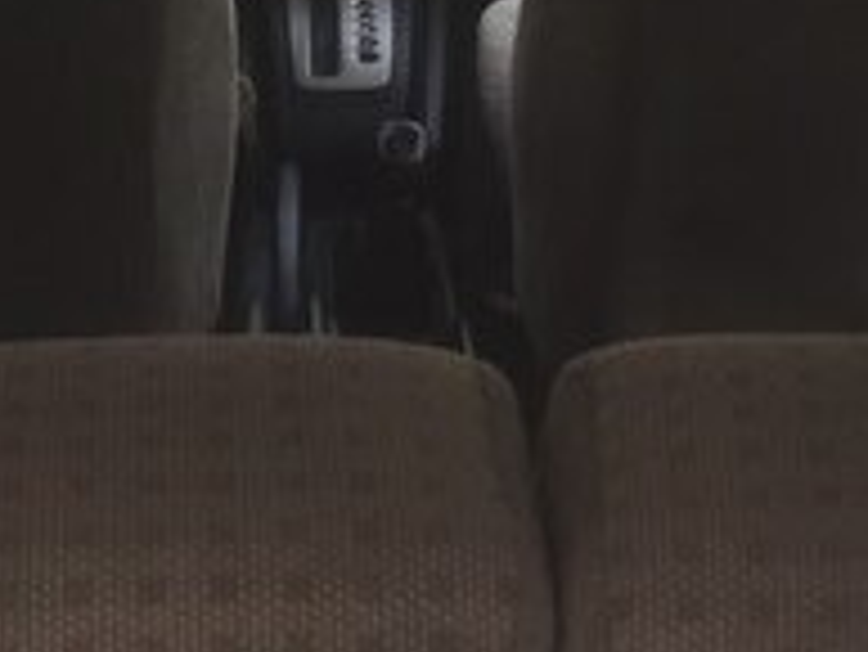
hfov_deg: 19.8
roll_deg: -0.7
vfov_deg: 13.8
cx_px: 346
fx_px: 2484
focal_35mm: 99
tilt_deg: -5.5
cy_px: -393
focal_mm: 4.15
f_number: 2.2
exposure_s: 1/50
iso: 32
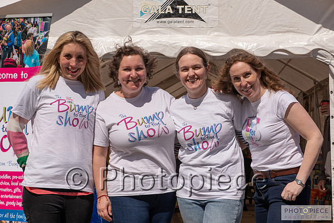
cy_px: 96
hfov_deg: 22.5
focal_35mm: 90
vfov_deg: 15.1
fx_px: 839
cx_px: 192
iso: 90
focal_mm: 70
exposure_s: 1/1000
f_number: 9
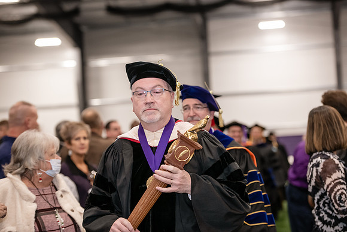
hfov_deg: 20.4
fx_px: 964
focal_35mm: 100
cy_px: 116
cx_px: 174
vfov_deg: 13.7
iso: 2000
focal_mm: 100
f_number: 3.2
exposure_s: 1/200
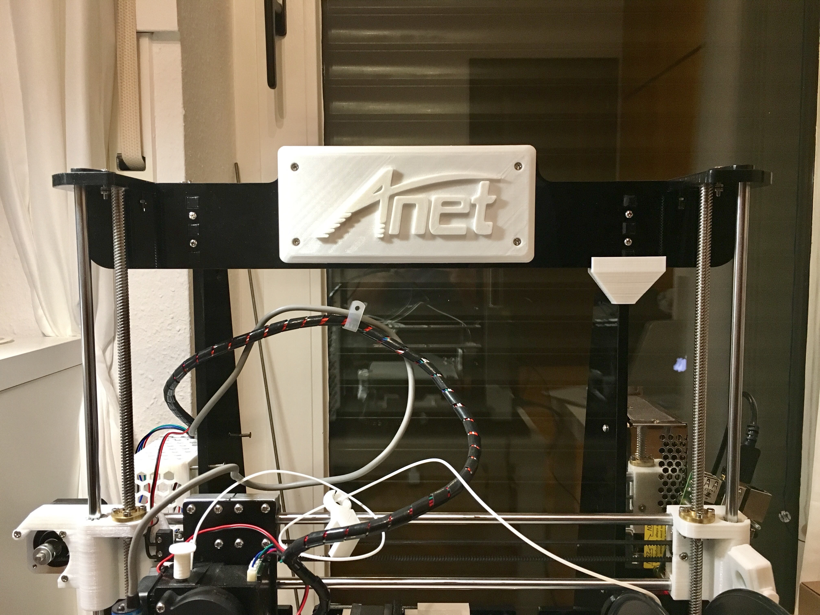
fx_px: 687
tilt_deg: -4.9
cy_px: 308
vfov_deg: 48.2
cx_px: 410
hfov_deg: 61.7
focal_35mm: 29
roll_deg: -0.2
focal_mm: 4.15
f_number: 2.2
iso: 200
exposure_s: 1/33
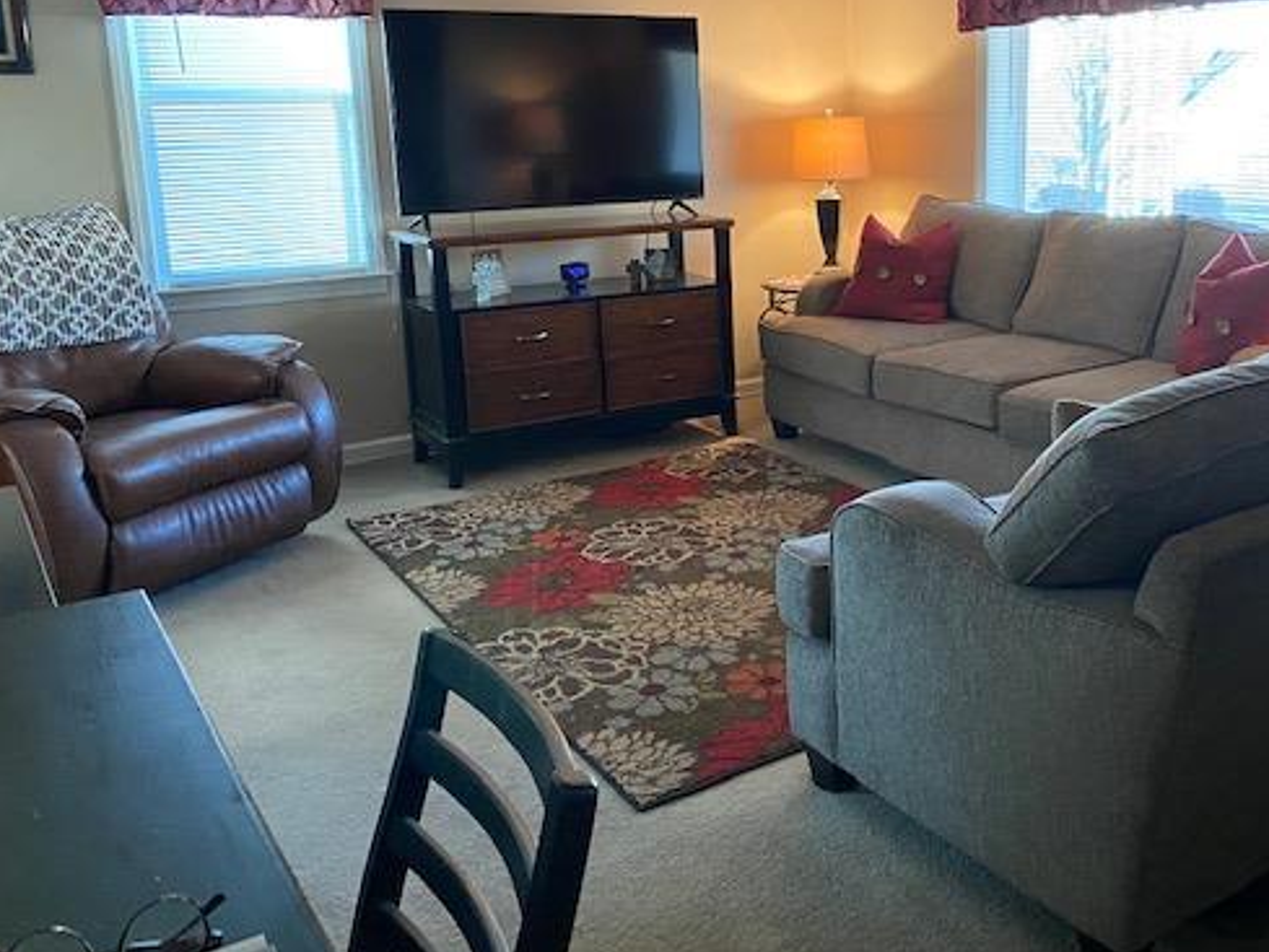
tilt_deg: -12.2
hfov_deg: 53.1
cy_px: 358
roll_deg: +1.4
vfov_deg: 41.5
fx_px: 1247
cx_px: 823
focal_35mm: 34
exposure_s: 1/60
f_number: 1.8
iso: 500
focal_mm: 4.25
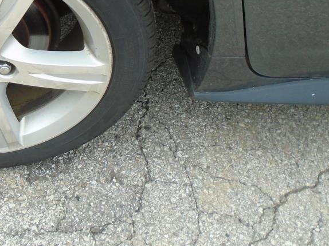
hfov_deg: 32.0
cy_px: 39
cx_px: 50
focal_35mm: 58
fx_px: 551
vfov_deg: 24.7
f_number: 3.2
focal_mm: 4.6
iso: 100
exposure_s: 1/320
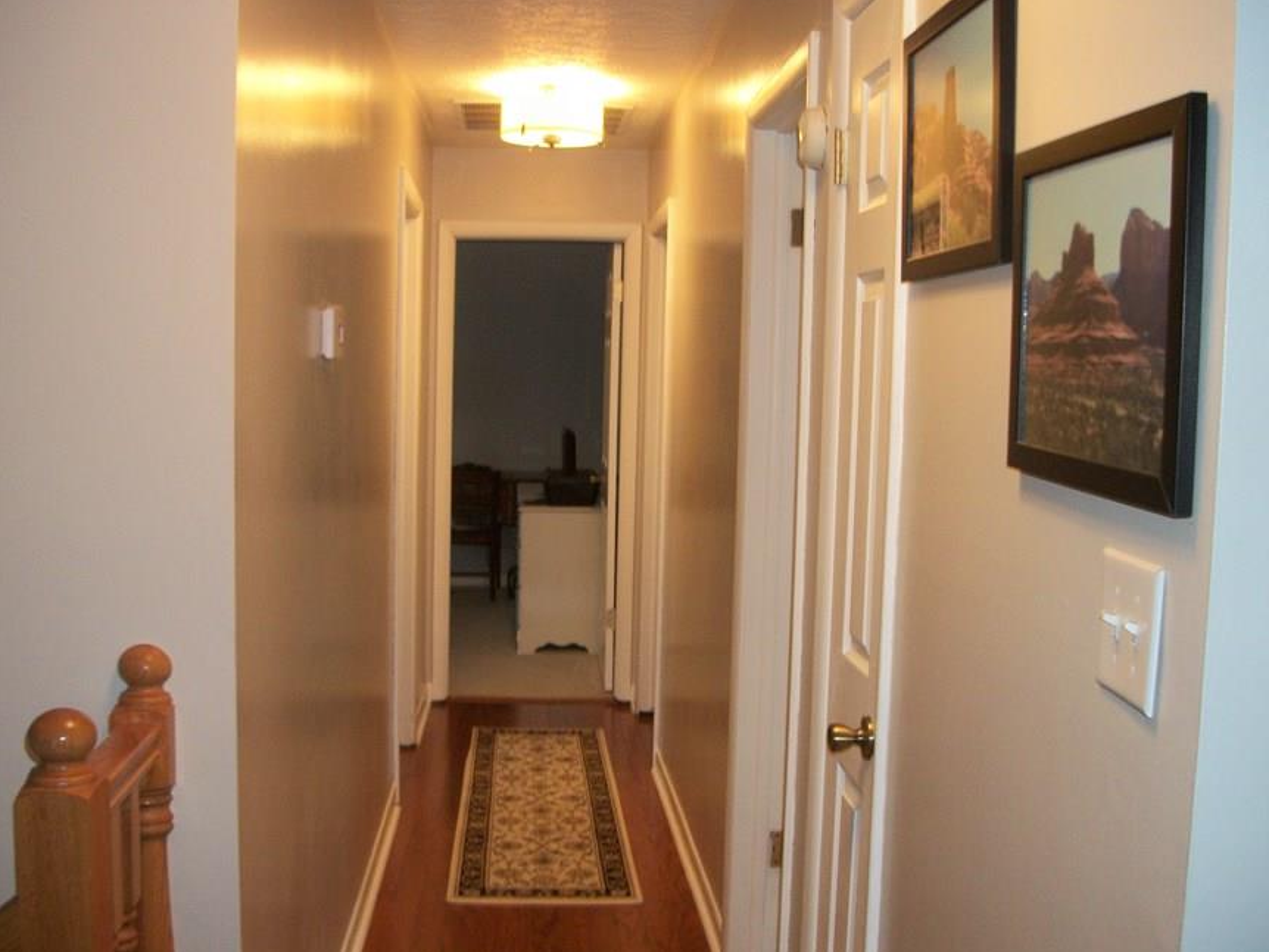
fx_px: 1393
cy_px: 490
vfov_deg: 37.7
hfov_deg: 48.9
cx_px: 586
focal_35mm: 38
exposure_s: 1/30
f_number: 2.9
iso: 160
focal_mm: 5.7
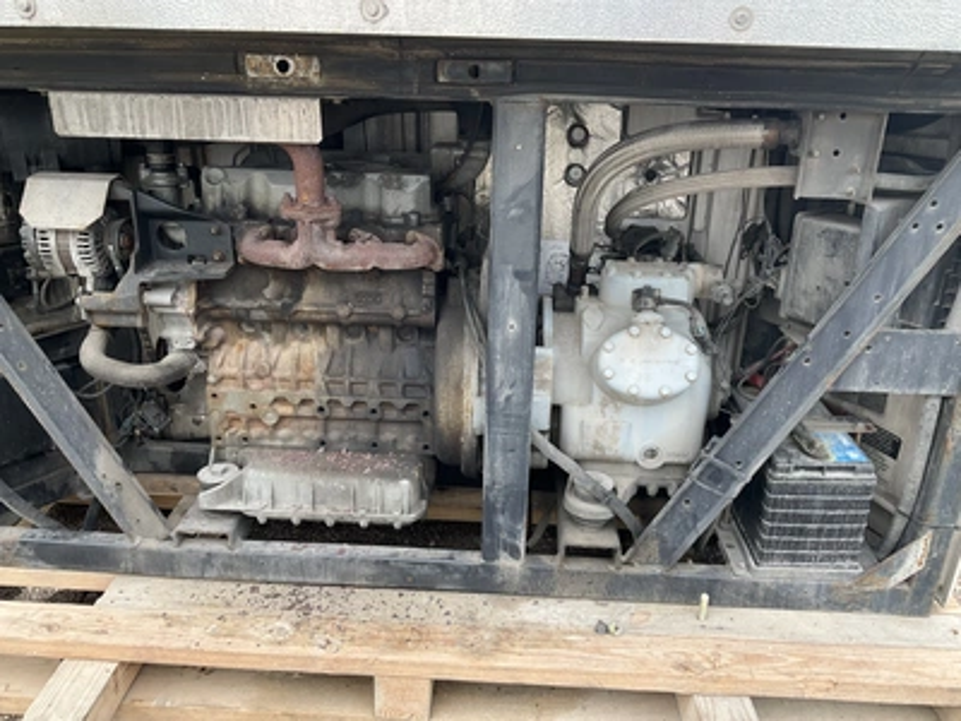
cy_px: 360
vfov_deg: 48.2
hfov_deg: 61.7
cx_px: 480
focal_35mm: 29
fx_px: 805
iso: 20
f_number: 1.8
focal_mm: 3
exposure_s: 1/171
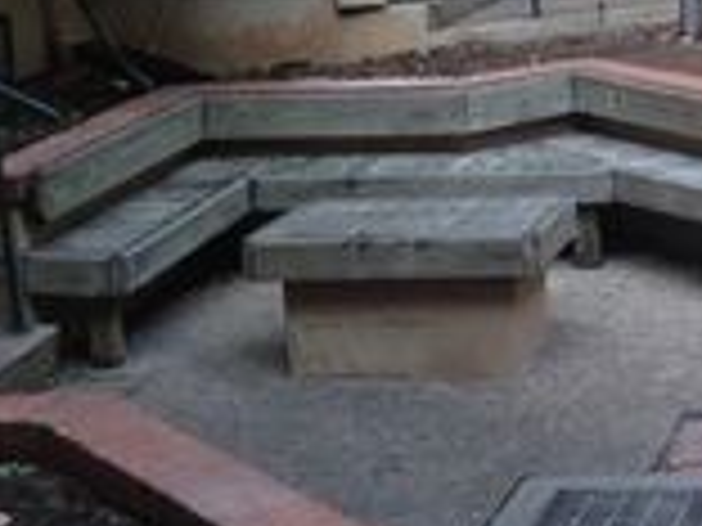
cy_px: 97
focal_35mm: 112
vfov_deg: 13.2
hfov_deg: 16.2
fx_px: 2271
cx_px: 1035
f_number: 2.4
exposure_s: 1/141
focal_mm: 4.28
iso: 50
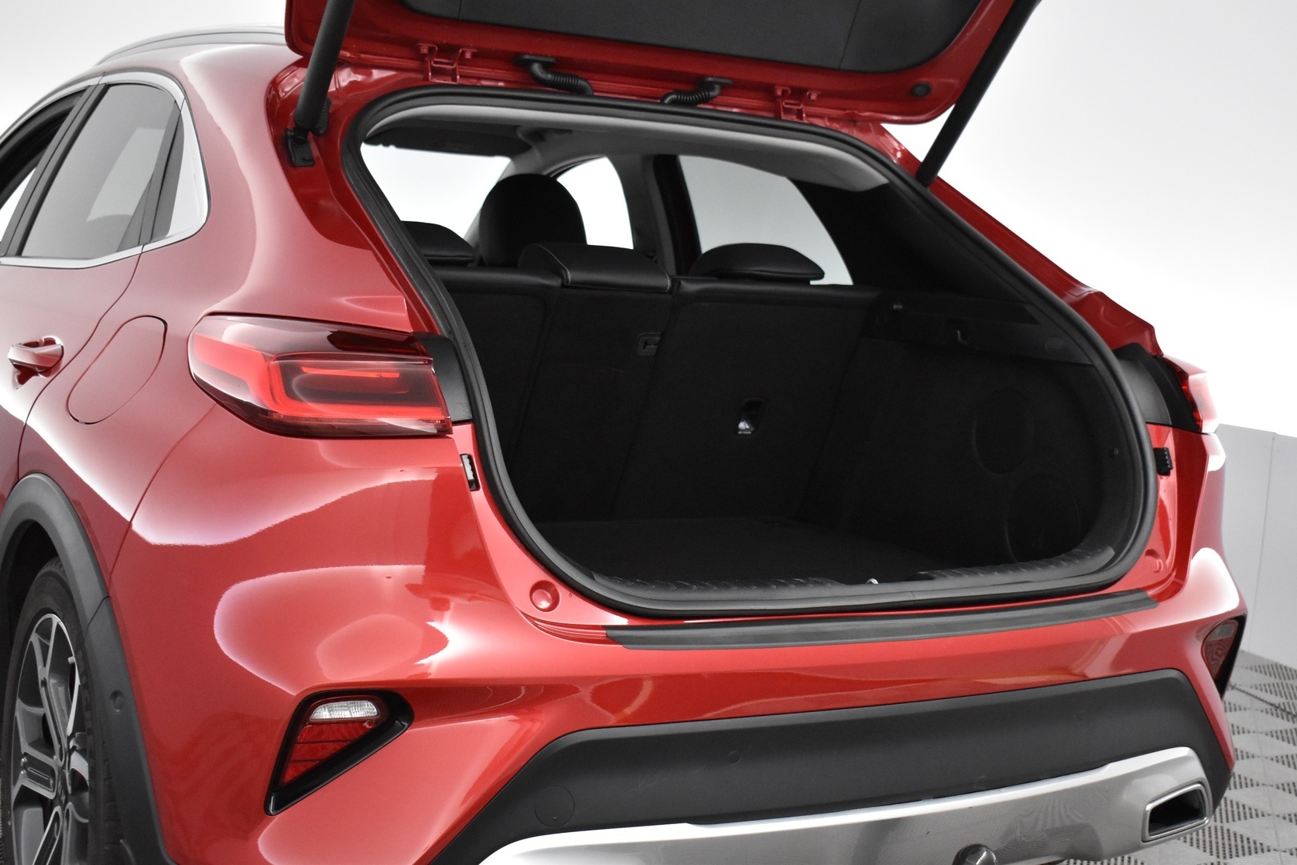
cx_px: 648
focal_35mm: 46
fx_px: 1675
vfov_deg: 29.0
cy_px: 432
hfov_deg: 42.3
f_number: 5
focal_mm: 31
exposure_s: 1/100
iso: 3200
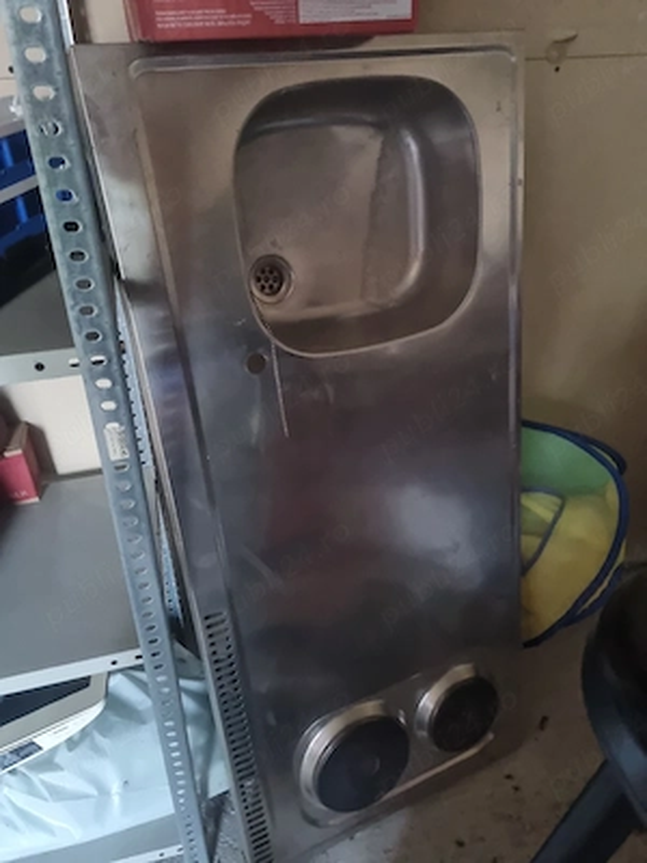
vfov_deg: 67.3
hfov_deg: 53.1
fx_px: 648
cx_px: 324
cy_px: 432
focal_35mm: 26
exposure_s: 1/10
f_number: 1.8
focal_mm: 5.4
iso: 1250
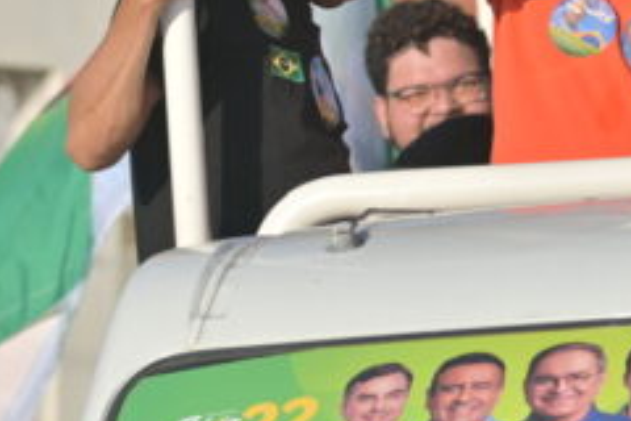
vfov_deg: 4.0
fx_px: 6064
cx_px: 999
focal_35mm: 346
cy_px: 100
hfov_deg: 5.9
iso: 100
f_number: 2.8
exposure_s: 1/4000
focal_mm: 72
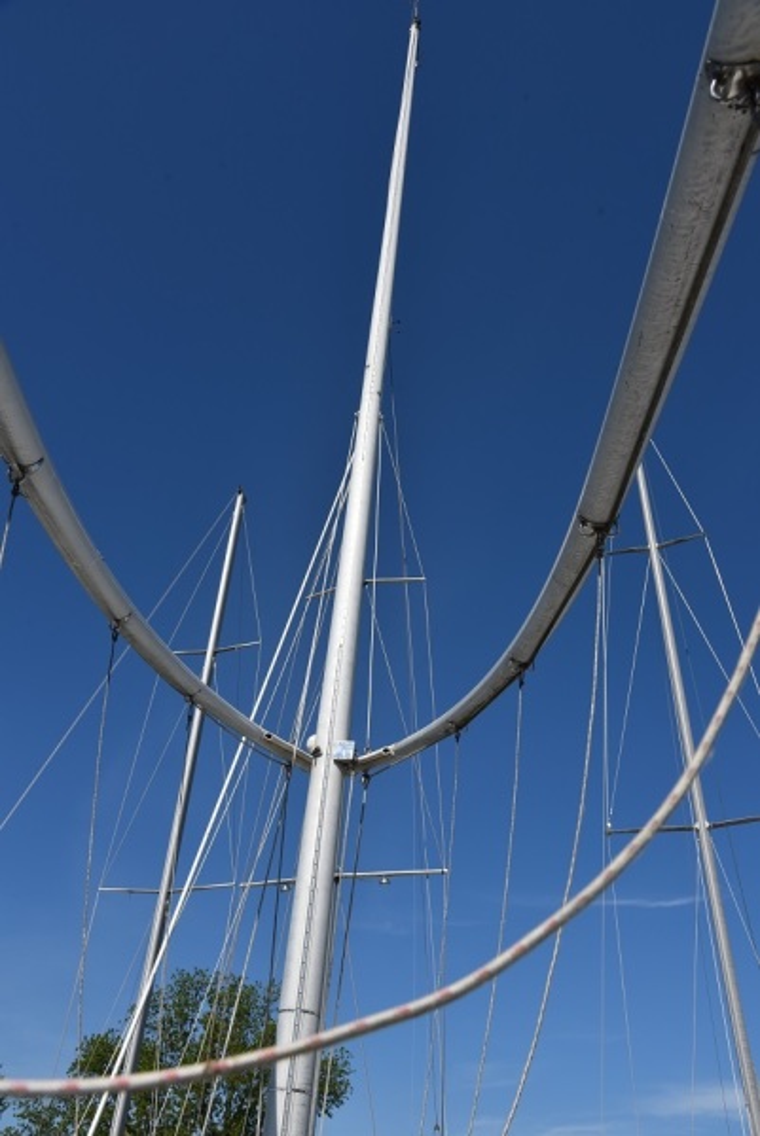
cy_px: 568
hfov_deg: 43.7
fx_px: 948
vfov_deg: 61.9
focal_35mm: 30
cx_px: 380
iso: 200
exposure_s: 1/500
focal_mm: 30
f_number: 11
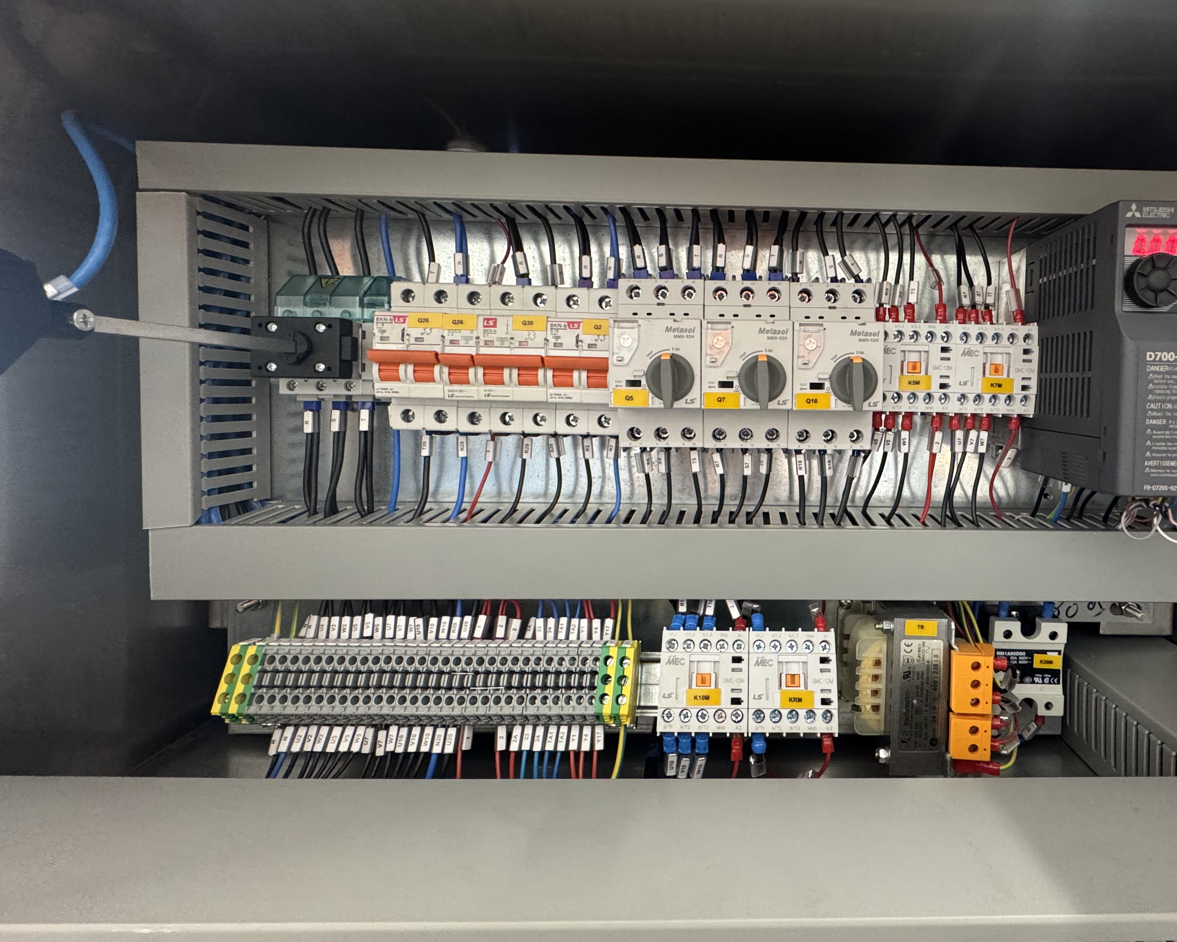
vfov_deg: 70.6
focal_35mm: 19
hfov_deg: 81.2
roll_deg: -0.6
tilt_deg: -1.7
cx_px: 759
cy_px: 415
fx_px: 662
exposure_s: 1/50
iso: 500
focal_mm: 2.22
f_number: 2.2
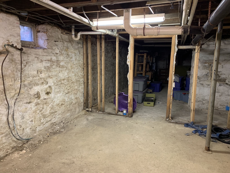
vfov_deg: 53.1
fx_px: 173
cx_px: 115
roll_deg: +0.0
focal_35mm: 26
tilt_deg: -8.4
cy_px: 86
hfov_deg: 67.3
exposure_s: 1/60
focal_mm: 4.25
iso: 320
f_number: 1.8
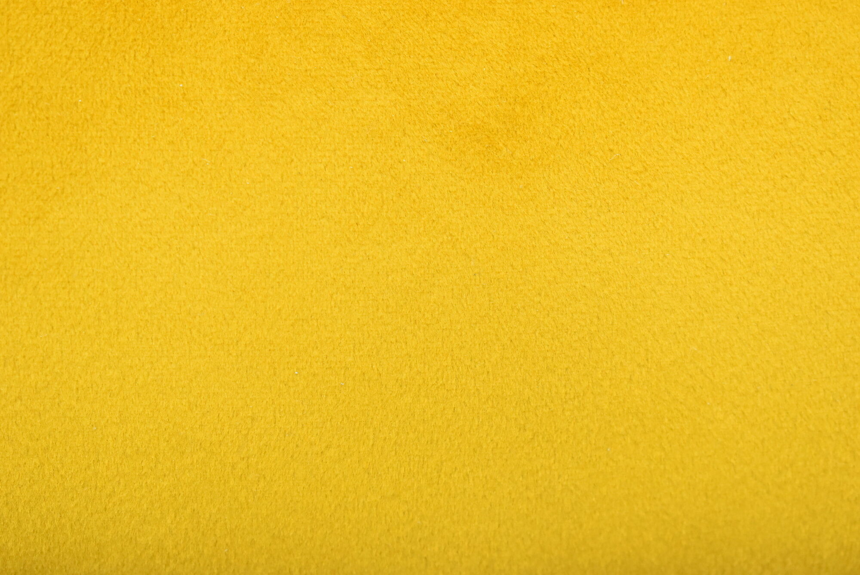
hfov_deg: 27.0
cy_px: 288
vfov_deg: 18.2
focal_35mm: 75
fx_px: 1793
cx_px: 430
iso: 3200
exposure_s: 1/125
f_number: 5.6
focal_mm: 50
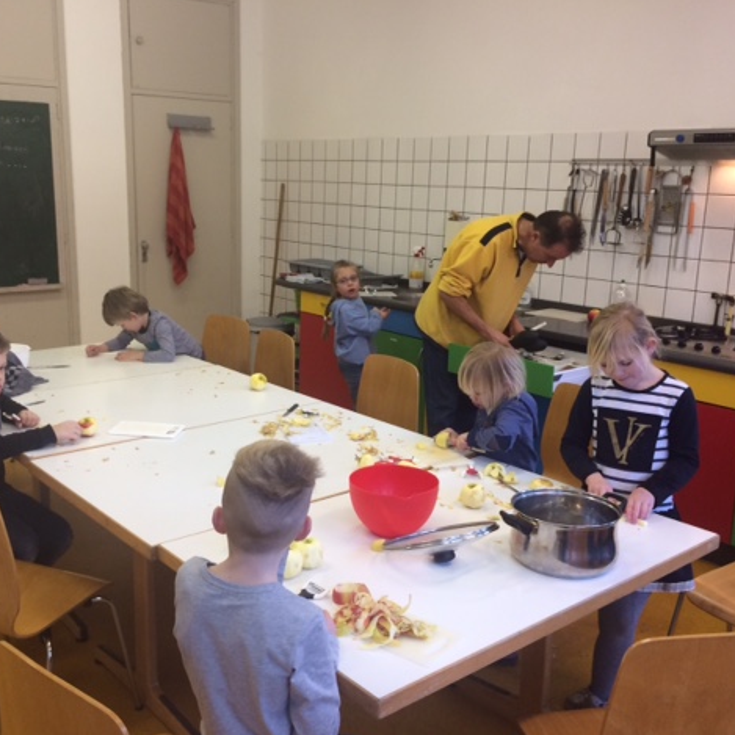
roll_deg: -1.2
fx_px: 841
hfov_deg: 47.1
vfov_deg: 47.2
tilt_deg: -12.9
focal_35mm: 35
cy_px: 371
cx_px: 328
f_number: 2.2
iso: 50
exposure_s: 1/33
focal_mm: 4.15
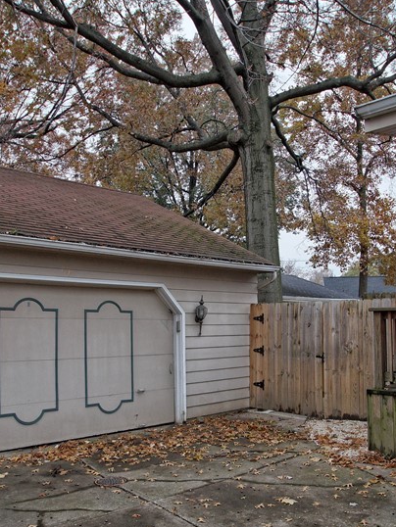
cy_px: 313
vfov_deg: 56.5
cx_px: 202
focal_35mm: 32
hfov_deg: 44.2
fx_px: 487
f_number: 4.5
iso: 250
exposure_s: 1/40
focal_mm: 11
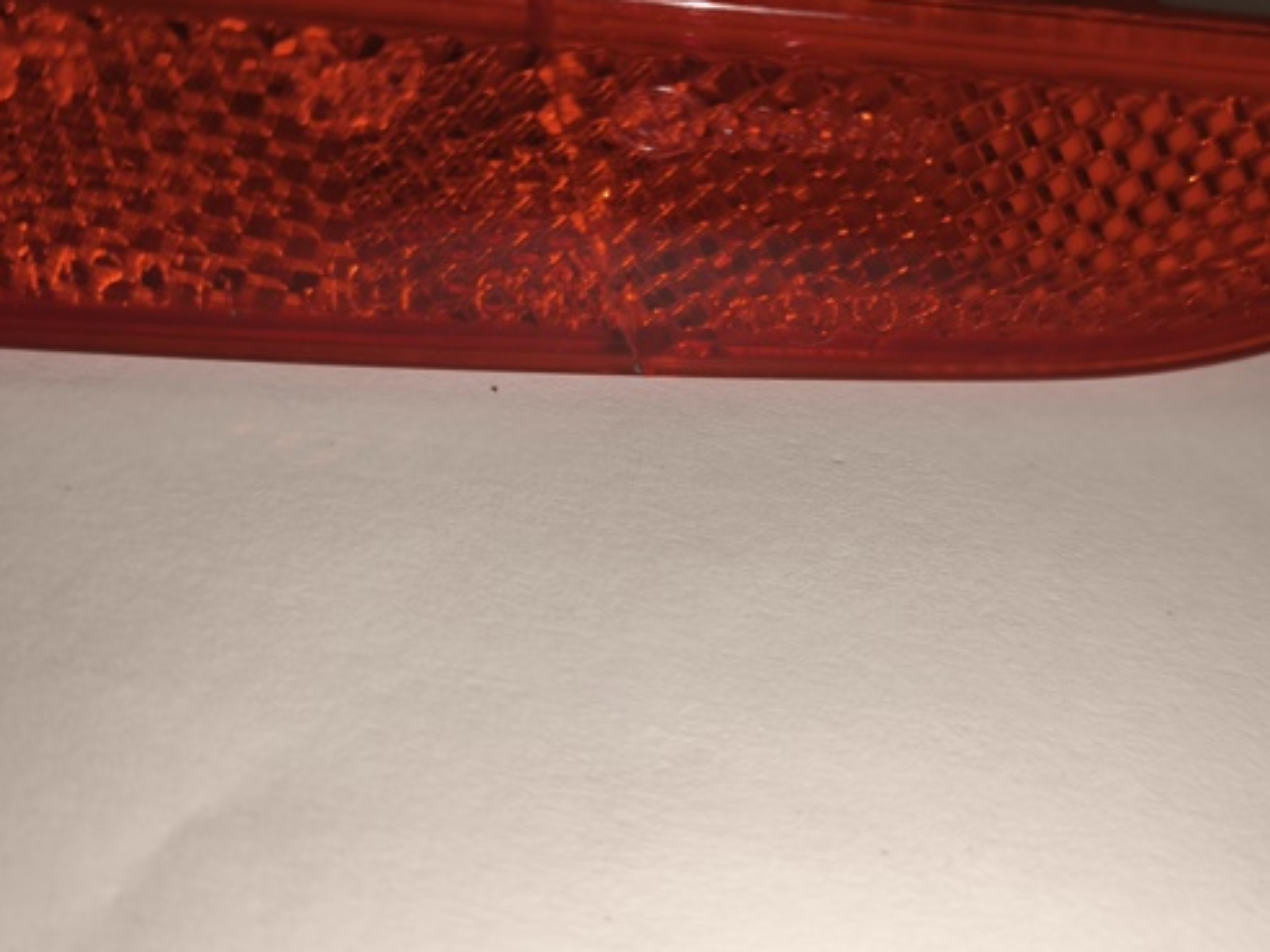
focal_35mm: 30
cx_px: 706
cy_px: 476
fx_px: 1100
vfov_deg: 46.8
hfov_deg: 59.8
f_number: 1.7
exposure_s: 1/166
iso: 80
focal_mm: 5.35
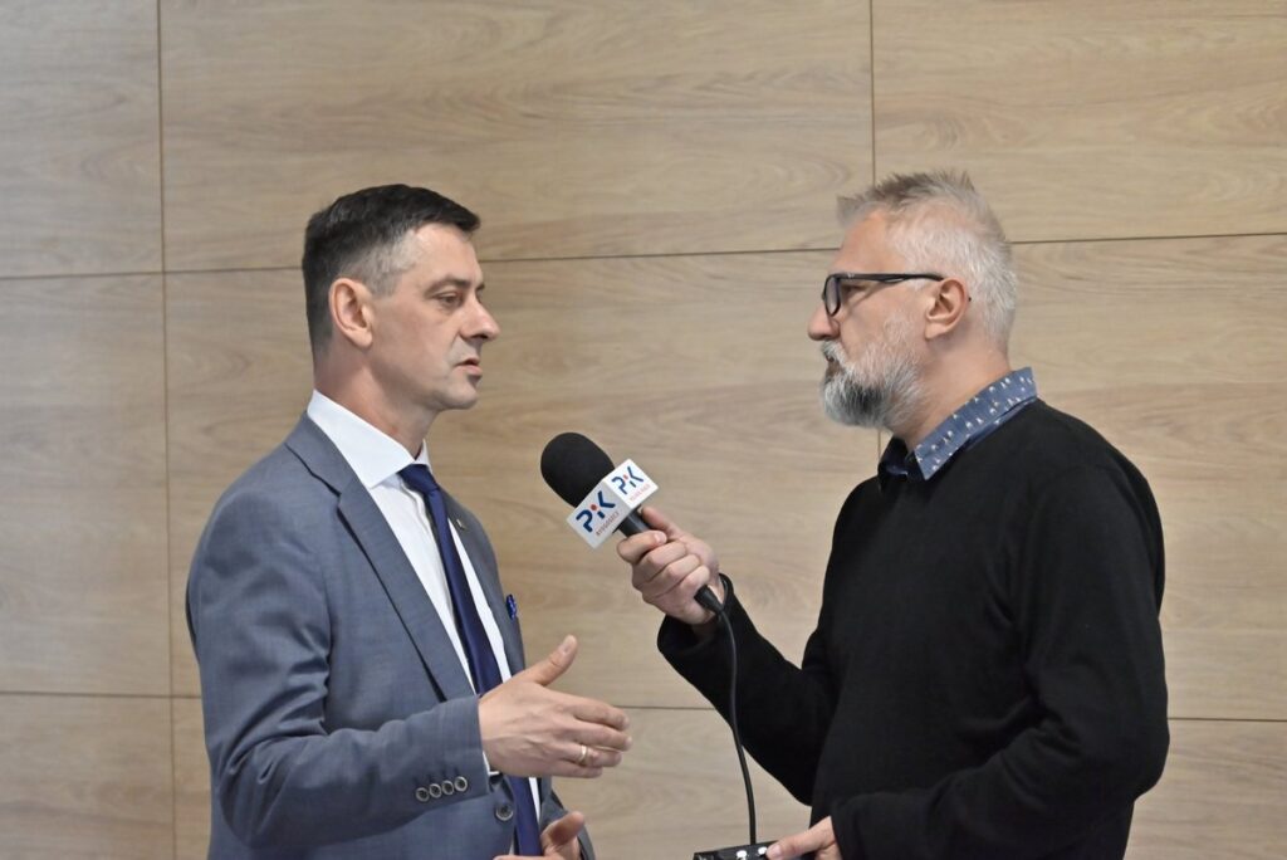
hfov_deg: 13.7
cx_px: 644
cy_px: 430
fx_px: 5365
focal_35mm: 150
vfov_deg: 9.2
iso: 5000
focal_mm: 150
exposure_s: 1/160
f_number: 6.3
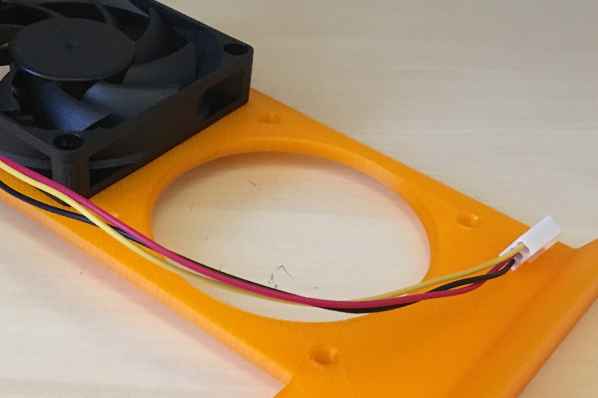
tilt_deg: -43.1
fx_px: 880
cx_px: 236
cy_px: 298
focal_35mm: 53
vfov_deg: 25.2
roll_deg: -5.4
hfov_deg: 37.4
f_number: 2.2
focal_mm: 4.15
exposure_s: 1/17
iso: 400
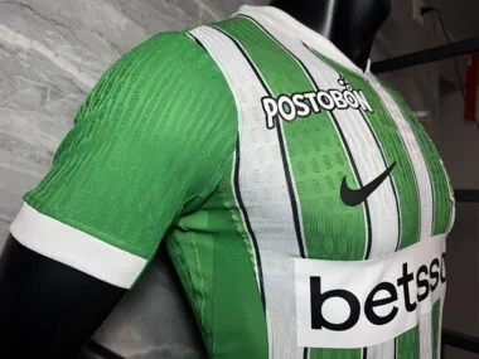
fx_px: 332
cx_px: 240
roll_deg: +1.0
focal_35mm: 24
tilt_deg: +0.1
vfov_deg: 56.8
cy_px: 180
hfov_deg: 71.6
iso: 80
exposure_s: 1/100
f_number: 1.78
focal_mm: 6.76
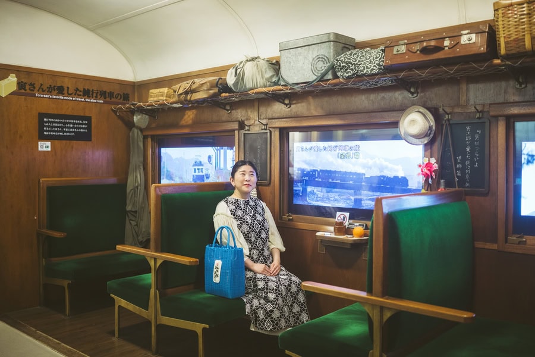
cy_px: 178
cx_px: 268
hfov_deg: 54.4
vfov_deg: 37.9
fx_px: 520
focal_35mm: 35
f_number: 1.8
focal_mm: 35
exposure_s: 1/80
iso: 1250
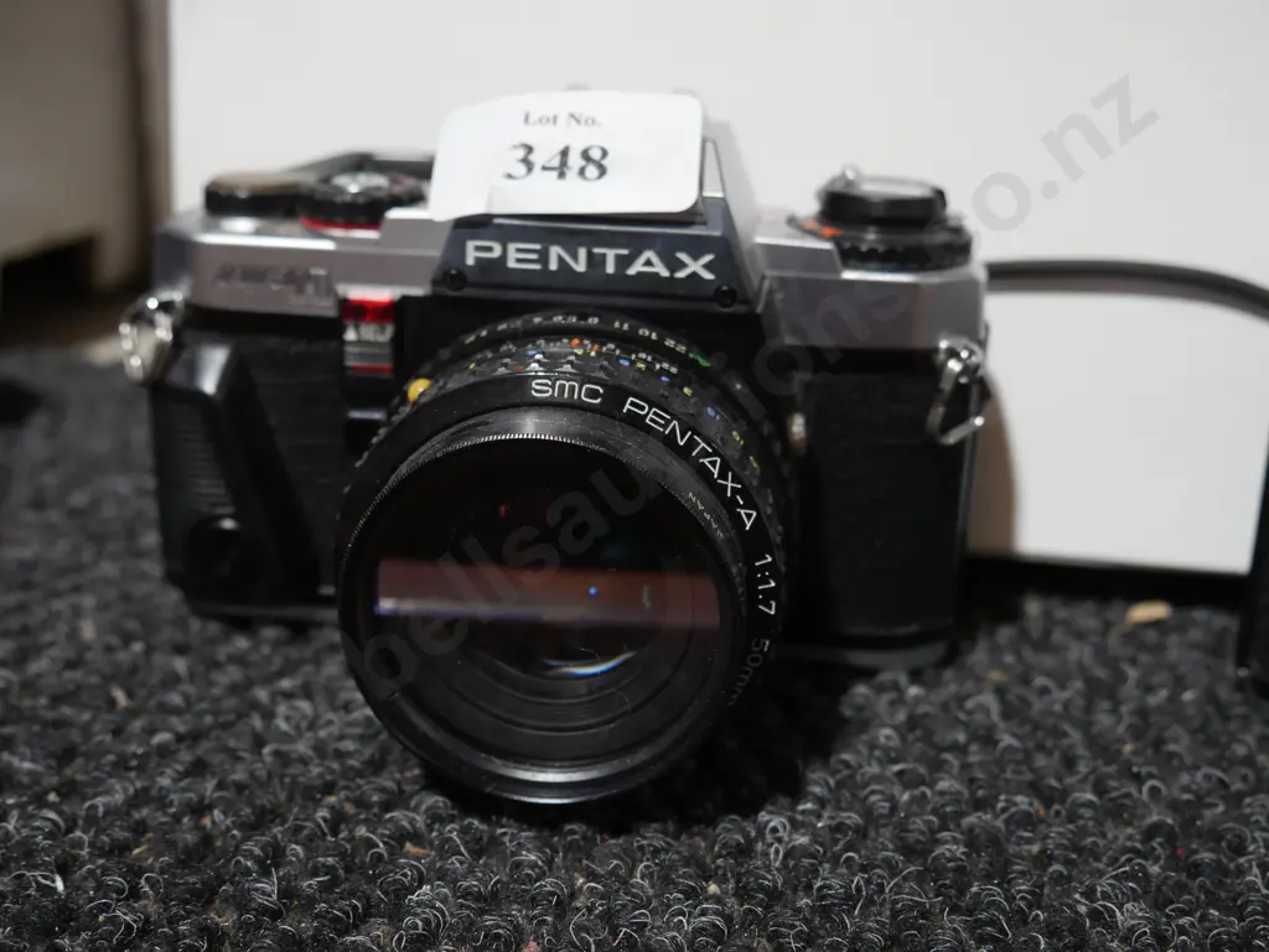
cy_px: 476
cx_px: 634
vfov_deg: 32.9
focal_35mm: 44
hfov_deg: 42.9
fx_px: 1614
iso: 640
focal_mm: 22
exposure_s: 1/60
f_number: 4.7
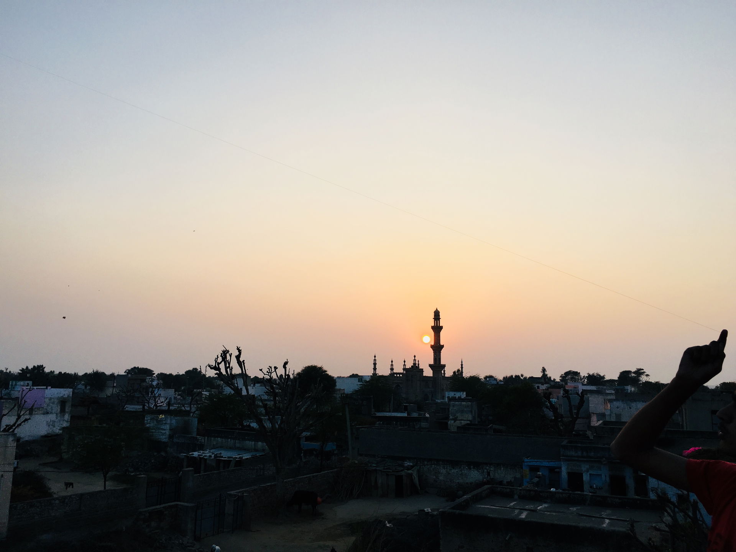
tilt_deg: +9.8
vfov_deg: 48.2
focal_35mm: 29
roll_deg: -1.3
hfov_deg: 61.7
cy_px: 276
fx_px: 617
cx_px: 368
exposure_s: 1/712
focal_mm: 4.15
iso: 25
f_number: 2.2
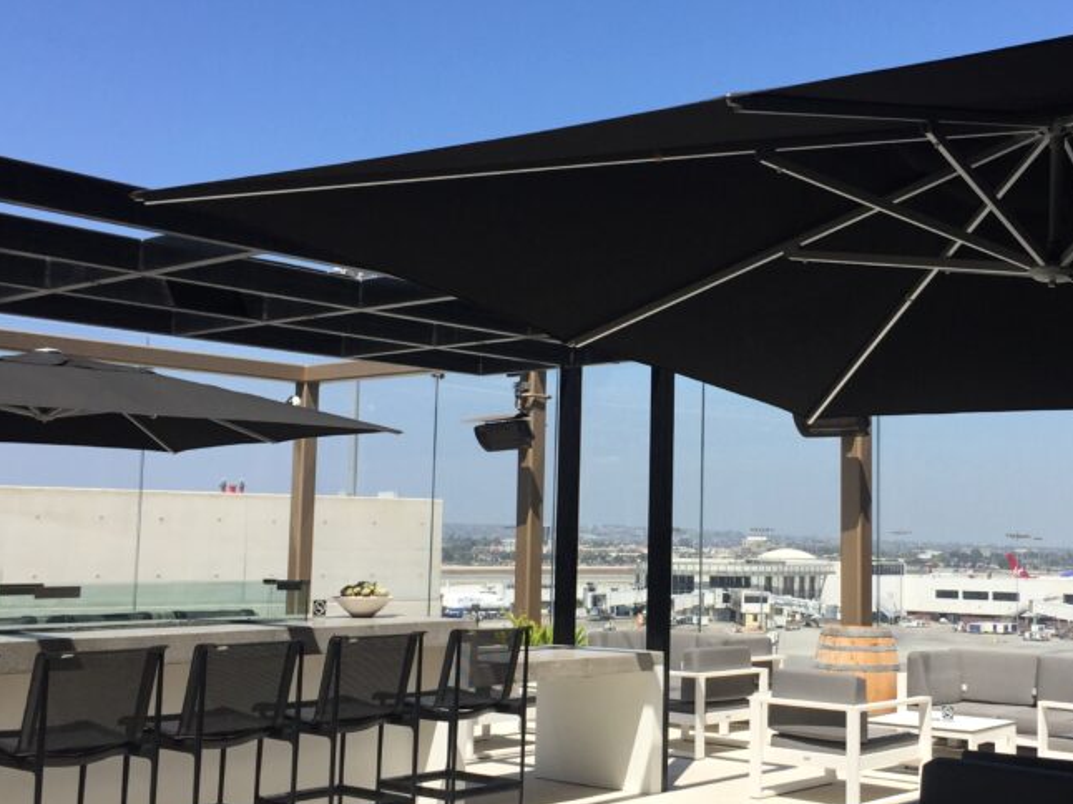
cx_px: 713
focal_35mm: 46
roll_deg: -1.5
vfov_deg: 31.5
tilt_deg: +3.9
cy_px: 420
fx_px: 1425
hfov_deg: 40.8
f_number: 2.2
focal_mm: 4.15
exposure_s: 1/2475
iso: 32
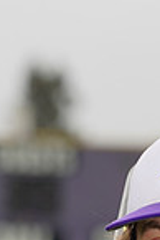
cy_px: 477
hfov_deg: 1.4
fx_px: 6411
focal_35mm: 964
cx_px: 210
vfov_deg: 2.1
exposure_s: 1/250
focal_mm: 241
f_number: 9
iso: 160
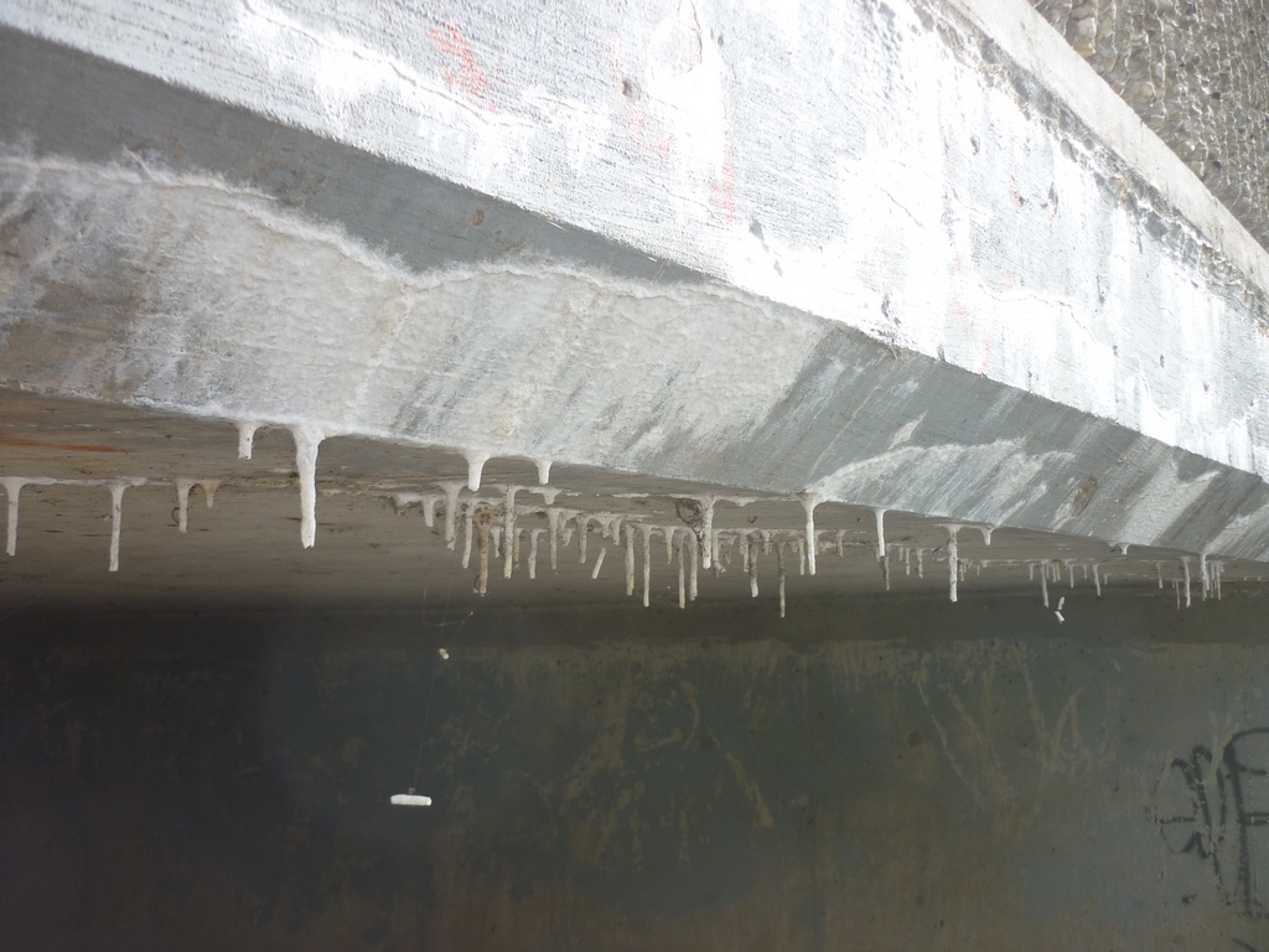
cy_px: 476
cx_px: 634
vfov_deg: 42.9
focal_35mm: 33
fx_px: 1210
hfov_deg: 55.4
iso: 80
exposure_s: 1/320
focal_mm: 5.5
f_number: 2.8
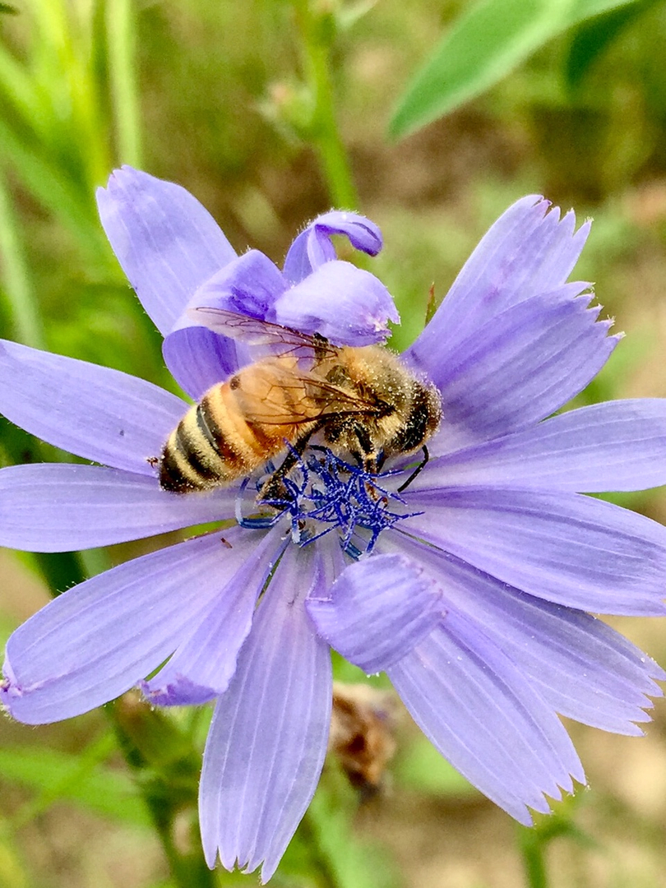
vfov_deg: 61.7
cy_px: 444
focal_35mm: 29
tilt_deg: -37.0
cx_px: 333
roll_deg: +9.5
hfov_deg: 48.2
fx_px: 744
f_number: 2.2
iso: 32
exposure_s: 1/581
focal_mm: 4.15
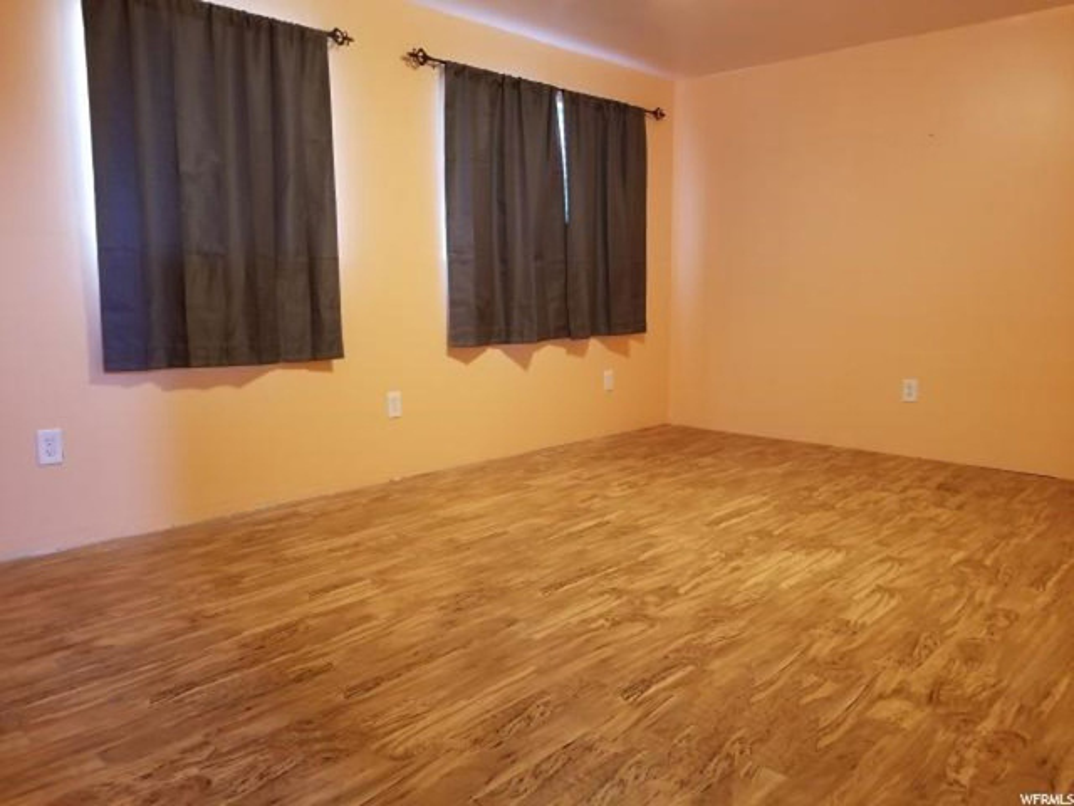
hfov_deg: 67.3
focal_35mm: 26
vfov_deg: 53.1
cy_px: 403
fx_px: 807
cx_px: 537
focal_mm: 4.3
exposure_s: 1/20
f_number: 1.7
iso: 250
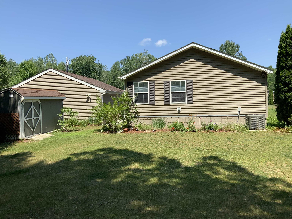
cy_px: 110
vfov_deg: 48.2
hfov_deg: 61.7
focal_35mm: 29
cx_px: 146
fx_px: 245
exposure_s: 1/1377
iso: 16
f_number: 1.8
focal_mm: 3
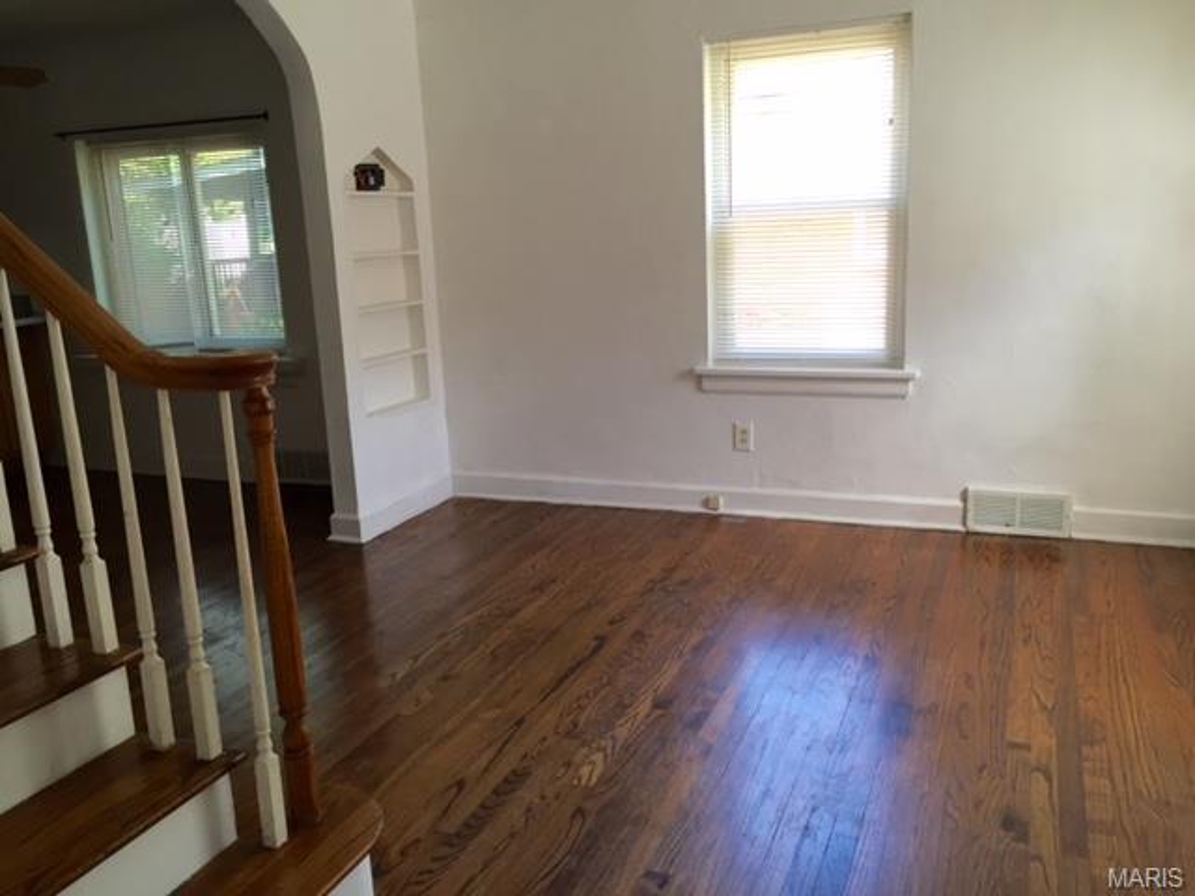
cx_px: 598
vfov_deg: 48.2
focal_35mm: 29
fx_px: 1001
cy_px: 448
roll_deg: +1.3
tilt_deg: -14.2
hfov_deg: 61.7
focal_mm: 4.15
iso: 32
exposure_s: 1/30
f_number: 2.2
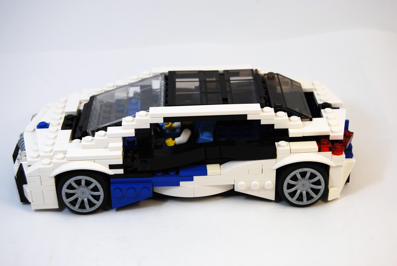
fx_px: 745
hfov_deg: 29.8
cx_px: 198
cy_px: 133
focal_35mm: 68
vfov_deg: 20.2
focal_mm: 45
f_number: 5.6
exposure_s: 1/125
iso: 140
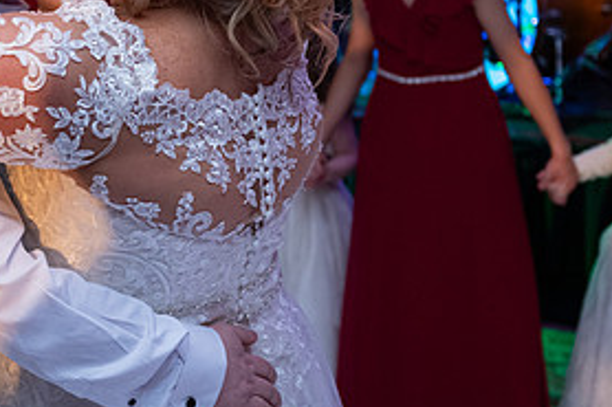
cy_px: 3
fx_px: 1597
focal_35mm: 94
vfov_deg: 14.3
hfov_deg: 21.2
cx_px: 59
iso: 1250
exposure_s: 1/160
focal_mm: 45
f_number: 3.5
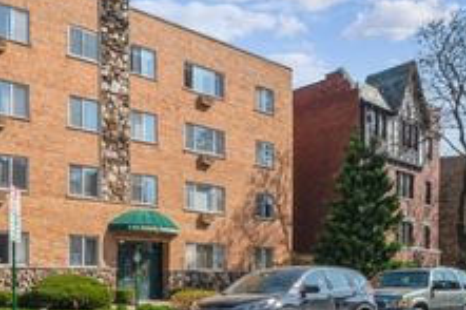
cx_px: 34
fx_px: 440
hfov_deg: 48.9
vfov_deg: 38.7
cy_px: 122
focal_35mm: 34
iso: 100
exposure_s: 1/100
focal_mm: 15
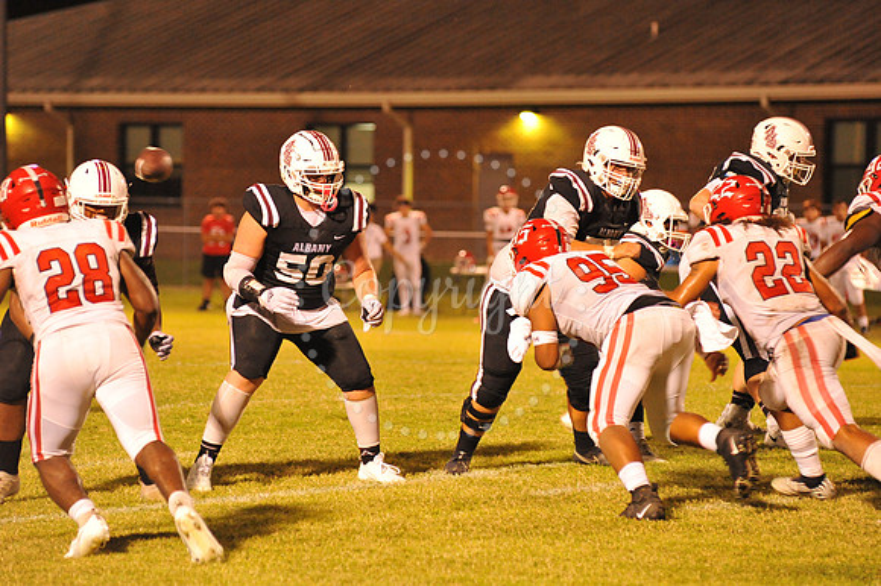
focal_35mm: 200
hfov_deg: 10.3
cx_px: 440
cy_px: 293
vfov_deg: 6.9
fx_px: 4891
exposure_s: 1/160
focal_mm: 200
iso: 5000
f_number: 5
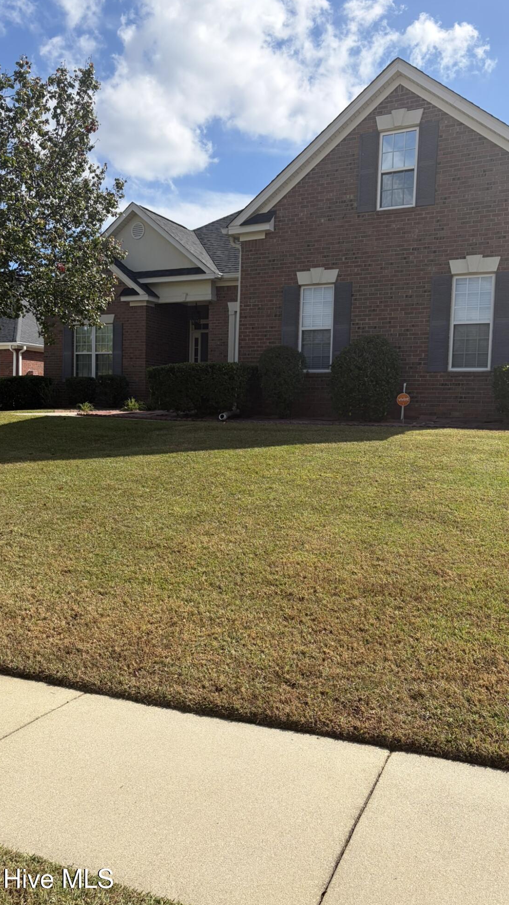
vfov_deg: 66.1
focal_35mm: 29
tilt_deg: -3.8
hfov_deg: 40.2
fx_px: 696
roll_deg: -1.2
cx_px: 264
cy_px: 458
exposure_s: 1/3831
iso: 50
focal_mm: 5.96
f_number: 1.6
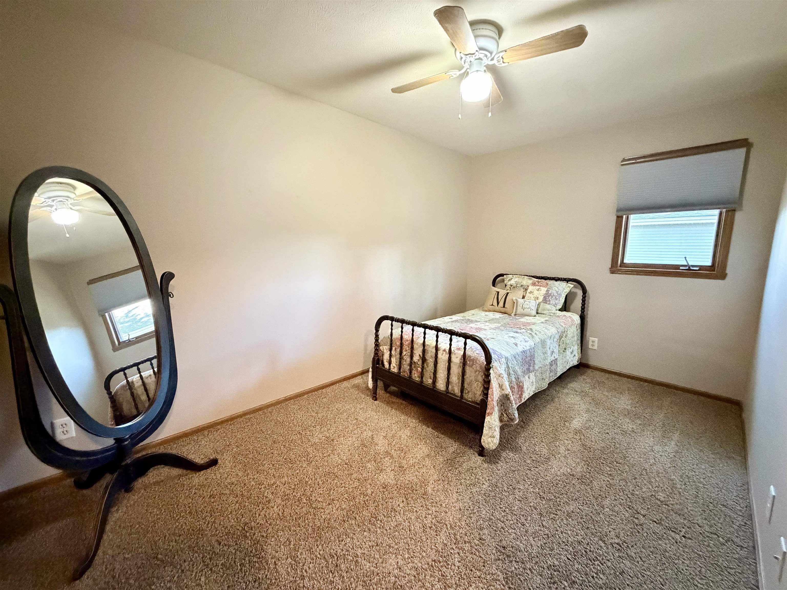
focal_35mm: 14
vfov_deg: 85.7
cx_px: 394
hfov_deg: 102.1
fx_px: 318
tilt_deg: -9.1
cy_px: 295
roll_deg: +0.2
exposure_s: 1/60
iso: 1250
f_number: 2.2
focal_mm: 2.22
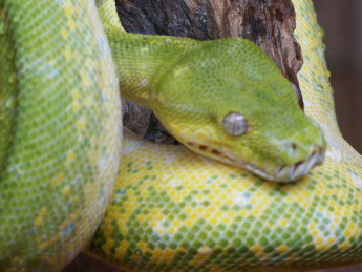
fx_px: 1998
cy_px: 102
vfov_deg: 7.8
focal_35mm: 191
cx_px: 116
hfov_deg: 10.3
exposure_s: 1/90
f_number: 3.5
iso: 200
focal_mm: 25.49
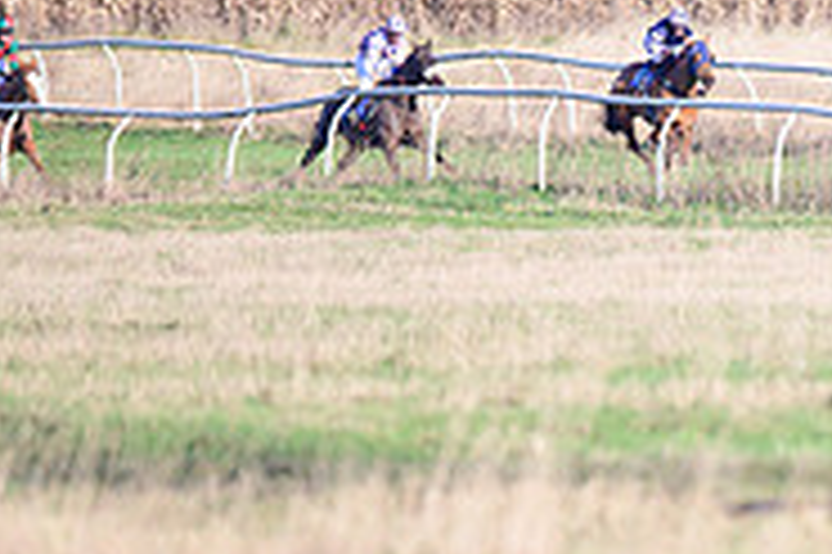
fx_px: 28932
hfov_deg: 1.6
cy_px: 5
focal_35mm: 1253
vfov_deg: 1.1
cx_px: 1030
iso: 400
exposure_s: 1/2000
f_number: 5
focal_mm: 400
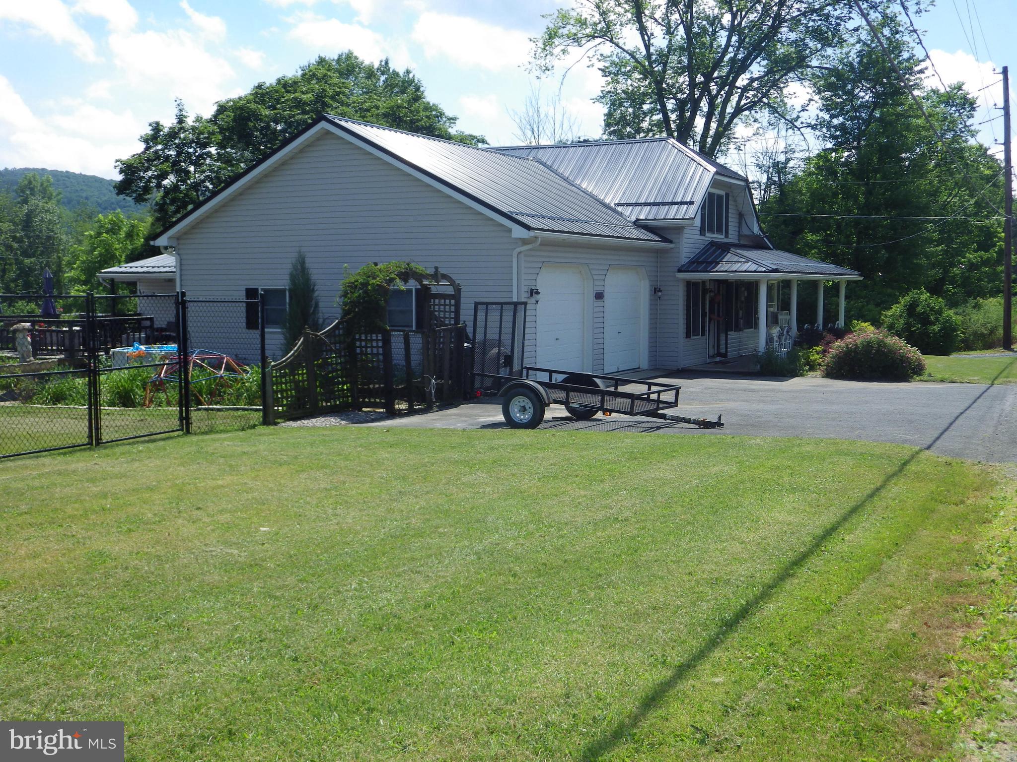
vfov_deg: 35.1
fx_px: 1205
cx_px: 508
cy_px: 381
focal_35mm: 41
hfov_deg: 45.8
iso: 100
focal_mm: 7.4
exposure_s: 1/640
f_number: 3.6
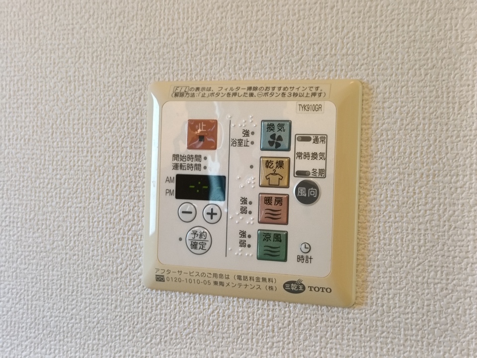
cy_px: 179
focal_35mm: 50
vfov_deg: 29.1
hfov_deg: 38.2
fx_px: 689
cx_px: 238
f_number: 1.7
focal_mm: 4.7
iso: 400
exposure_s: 1/60
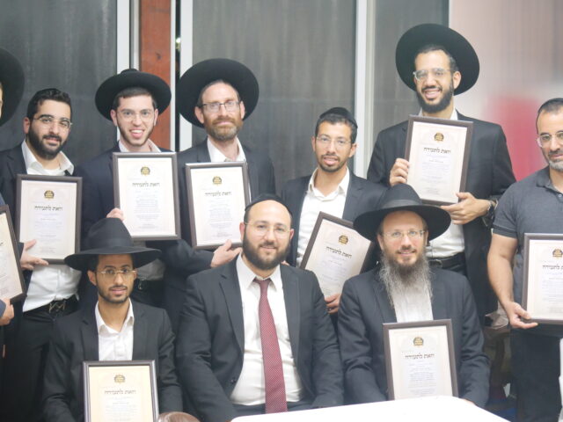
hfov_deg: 27.8
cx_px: 282
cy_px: 211
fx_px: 1138
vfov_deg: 21.0
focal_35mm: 70
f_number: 2.8
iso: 2000
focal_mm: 35
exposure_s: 1/80
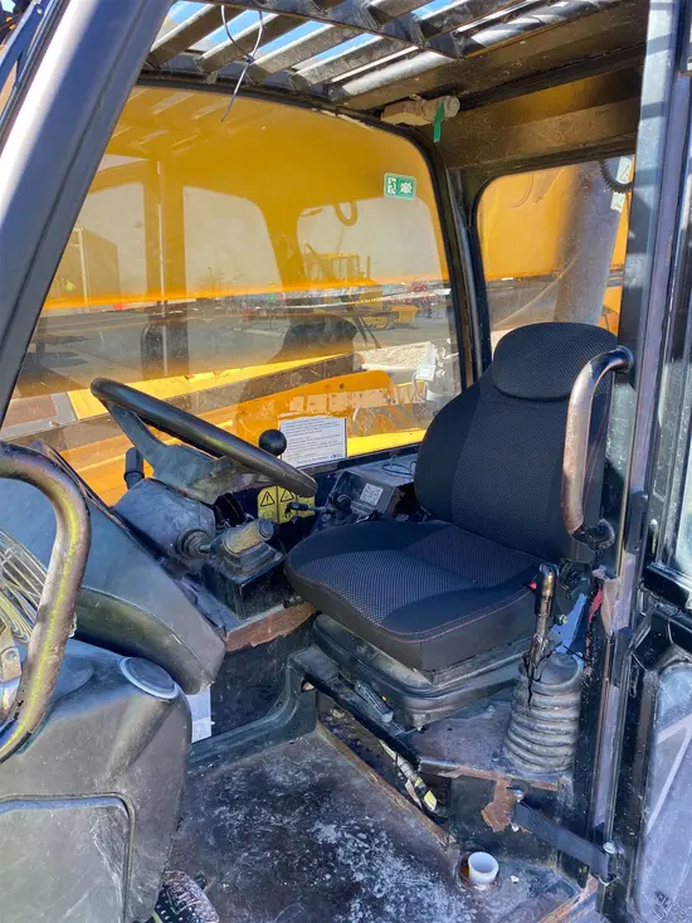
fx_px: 693
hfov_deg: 53.1
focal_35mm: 26
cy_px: 462
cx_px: 346
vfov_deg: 67.3
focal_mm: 4.25
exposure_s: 1/191
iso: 32
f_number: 1.8
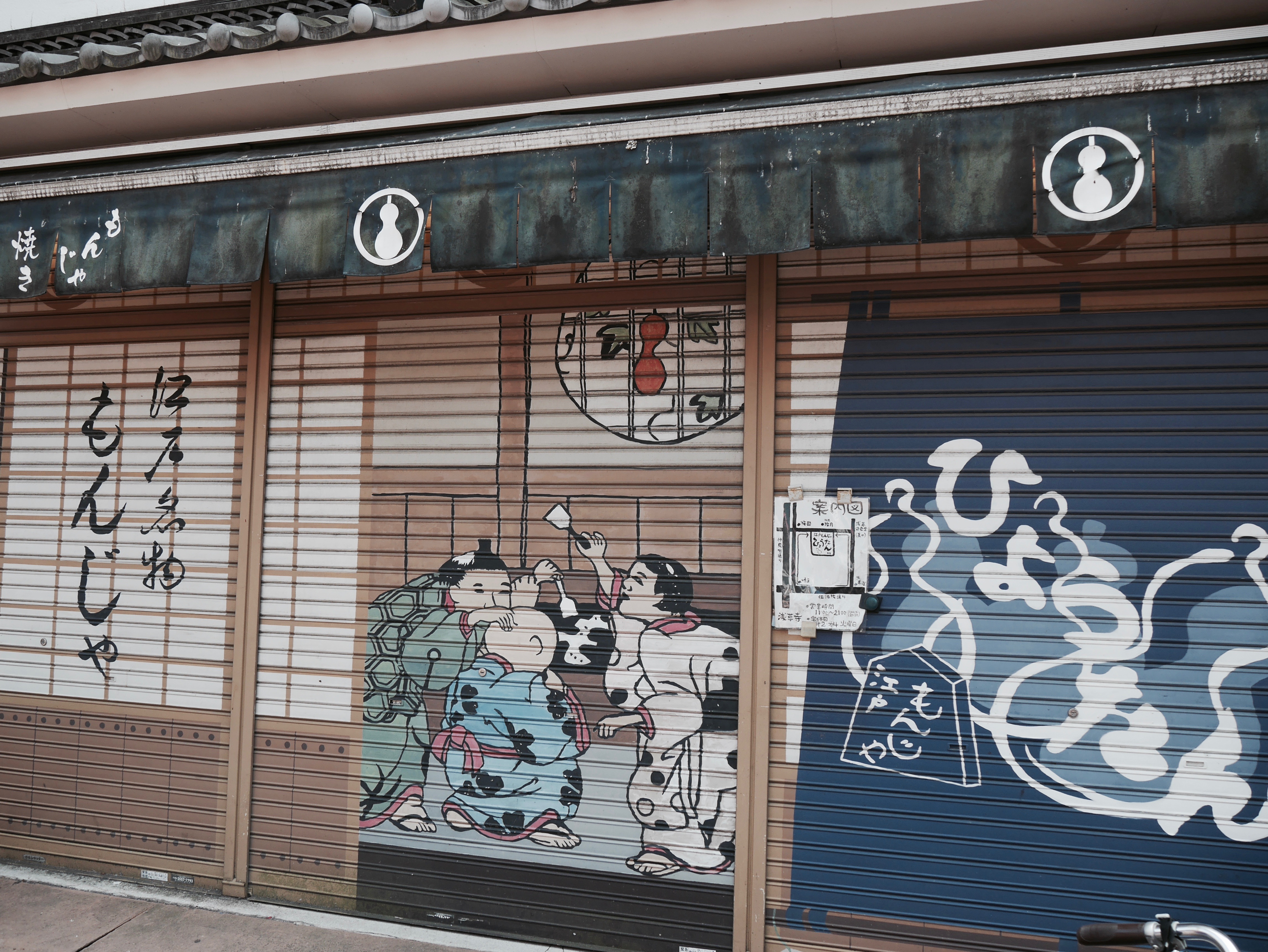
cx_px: 634
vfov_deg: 49.8
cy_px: 476
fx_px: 1026
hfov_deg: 63.4
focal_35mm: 28
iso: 200
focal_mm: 14
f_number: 5
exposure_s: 1/200
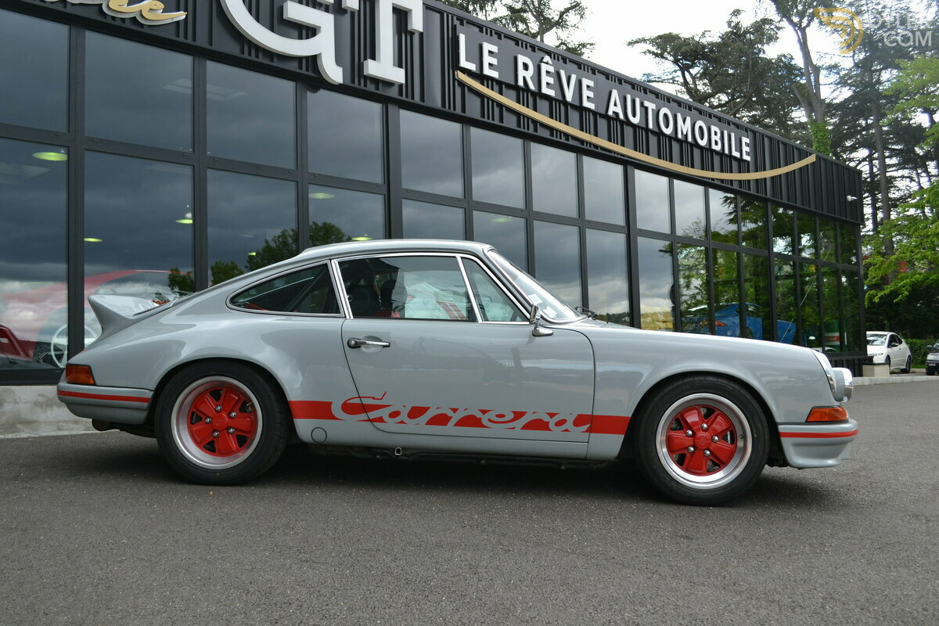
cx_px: 470
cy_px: 313
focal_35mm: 33
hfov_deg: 57.2
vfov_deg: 40.0
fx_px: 861
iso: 160
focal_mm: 22
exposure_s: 1/125
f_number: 5.6
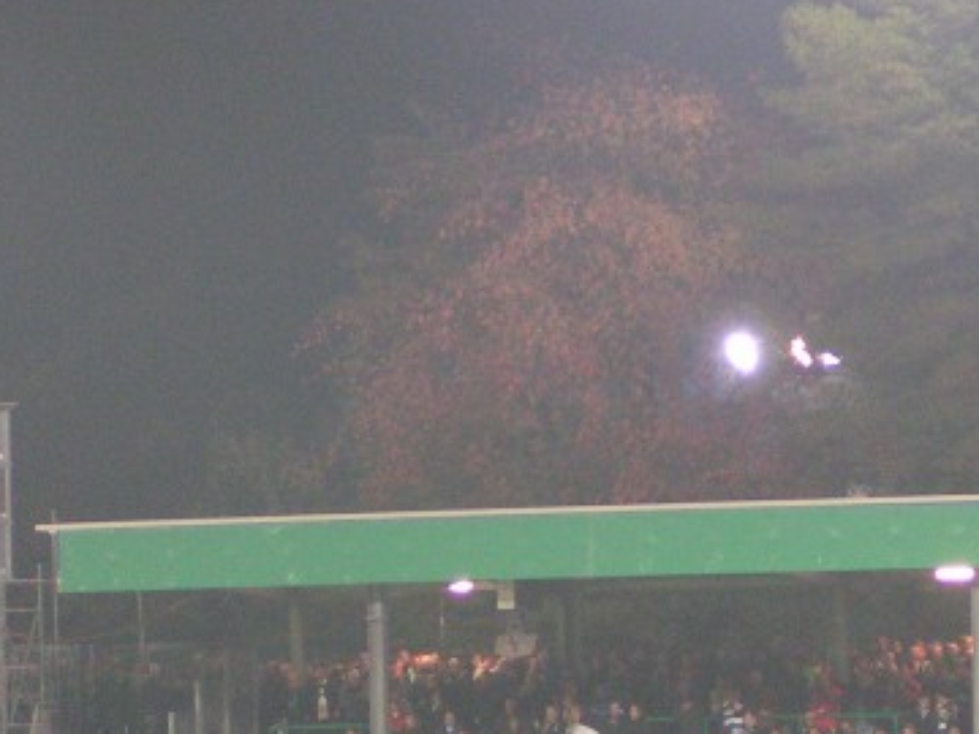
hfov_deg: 9.0
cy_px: 538
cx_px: 767
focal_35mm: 220
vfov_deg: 6.7
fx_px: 6222
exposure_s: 1/30
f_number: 3.5
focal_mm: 15.2
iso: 200
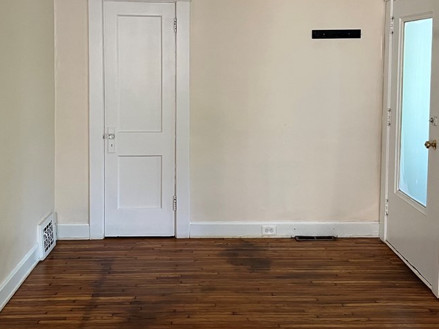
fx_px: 532
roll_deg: -0.8
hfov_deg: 44.8
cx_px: 216
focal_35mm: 42
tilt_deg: -2.7
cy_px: 91
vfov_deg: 33.8
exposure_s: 1/92
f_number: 1.5
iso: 125
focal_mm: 5.7
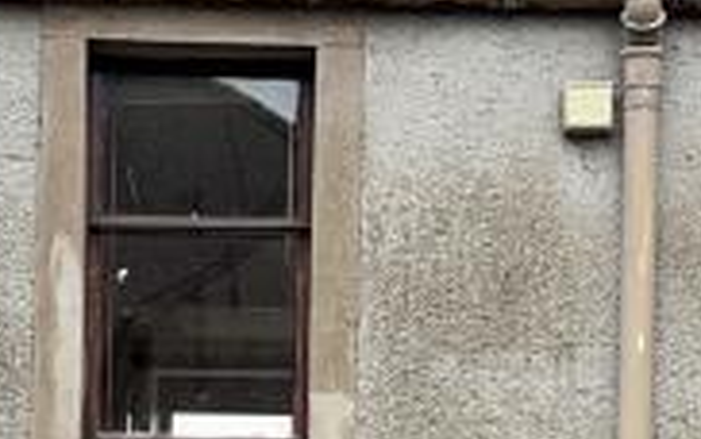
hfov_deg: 13.5
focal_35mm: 155
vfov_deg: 8.3
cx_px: 374
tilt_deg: +1.3
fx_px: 2963
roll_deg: +0.0
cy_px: 697
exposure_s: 1/306
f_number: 1.6
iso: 50
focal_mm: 5.1
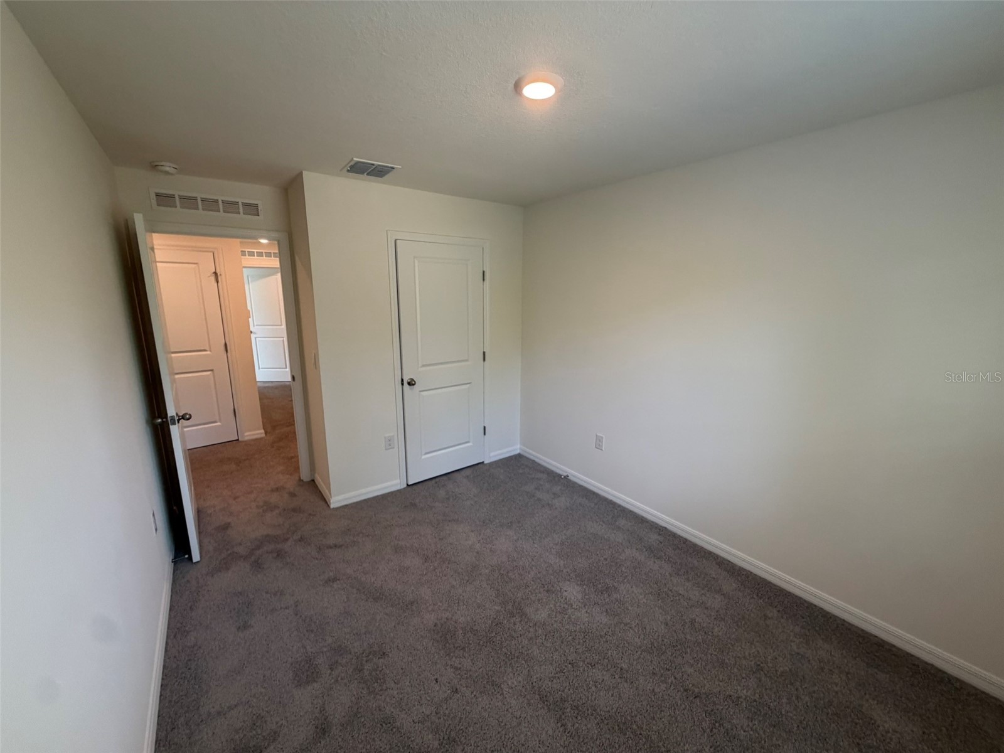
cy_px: 376
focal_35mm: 14
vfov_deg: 85.7
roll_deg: +0.0
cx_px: 502
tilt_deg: -12.0
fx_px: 406
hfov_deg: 102.1
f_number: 2.2
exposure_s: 1/120
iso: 250
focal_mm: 2.22
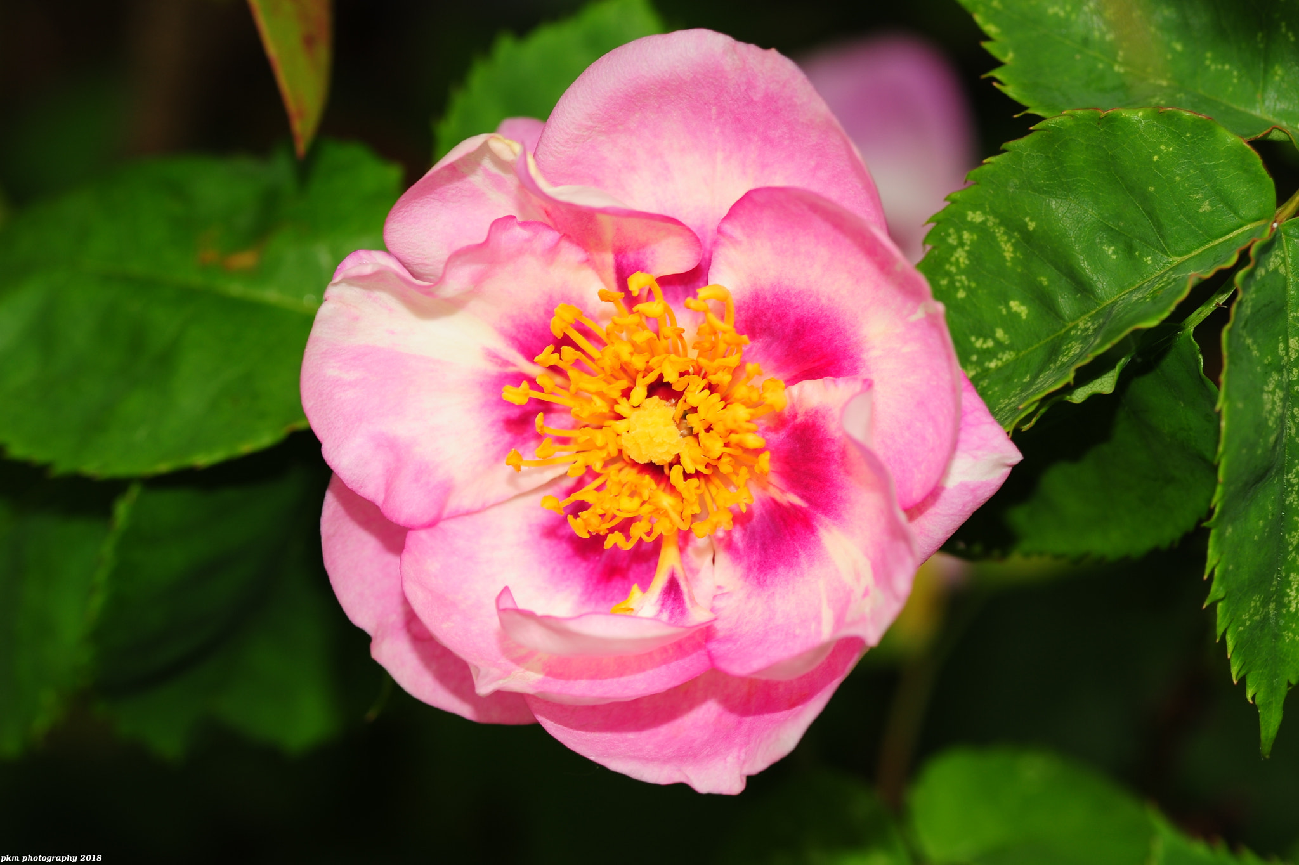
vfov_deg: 13.7
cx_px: 650
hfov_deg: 20.4
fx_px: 3607
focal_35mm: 100
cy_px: 432
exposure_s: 1/250
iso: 200
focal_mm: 100
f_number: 13
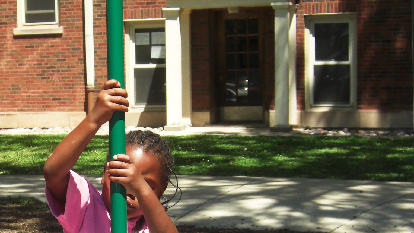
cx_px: 95
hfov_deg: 21.4
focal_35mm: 99
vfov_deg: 12.1
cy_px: 227
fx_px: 1087
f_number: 4
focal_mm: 7.9
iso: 80
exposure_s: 1/400
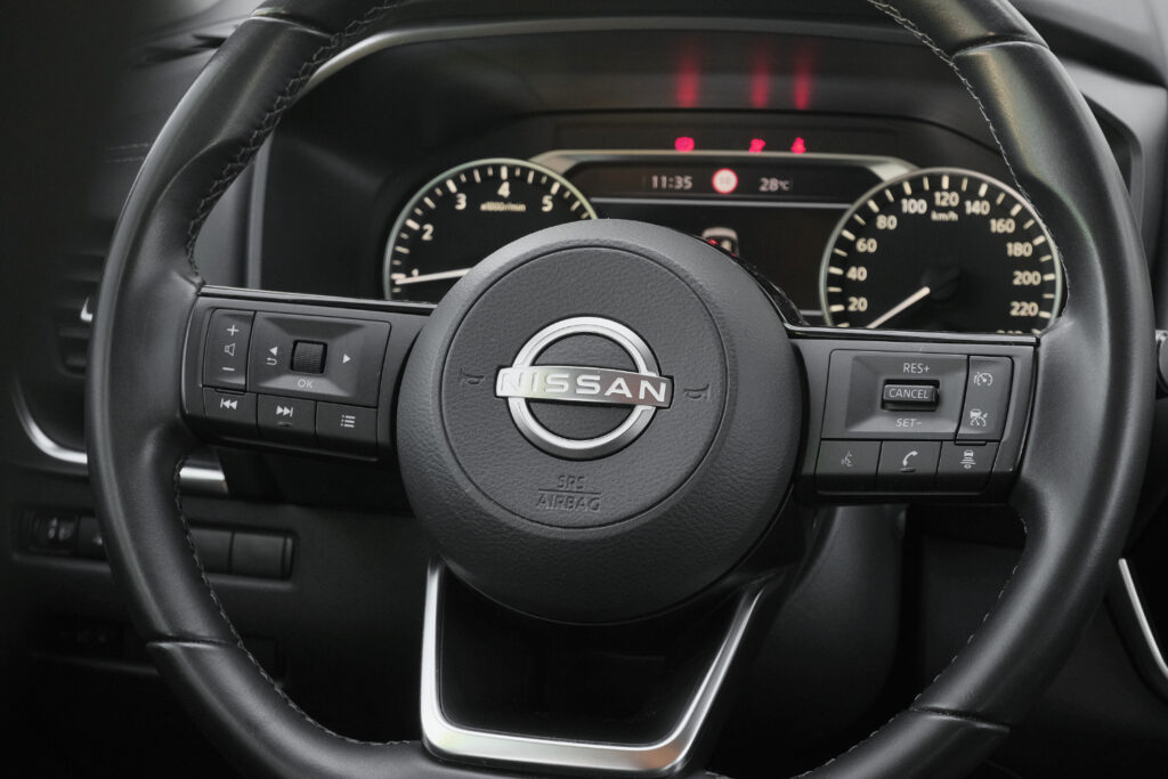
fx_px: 2206
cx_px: 584
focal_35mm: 68
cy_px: 390
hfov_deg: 29.7
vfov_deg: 20.0
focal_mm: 45
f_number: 8
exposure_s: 1/80
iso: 2000
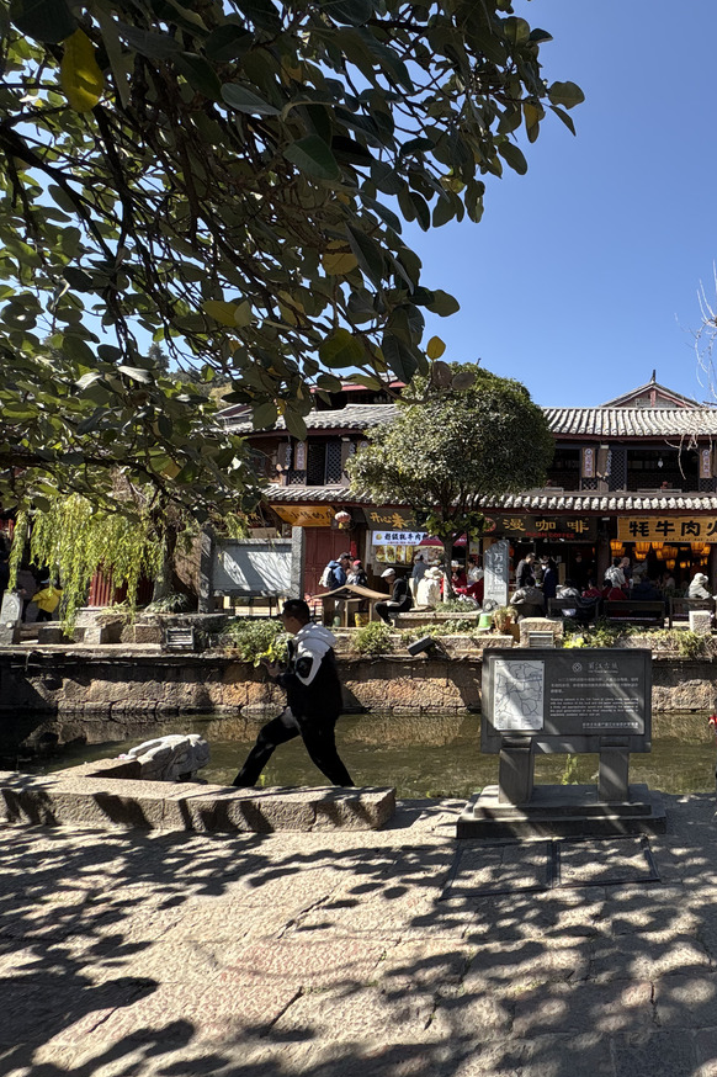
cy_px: 542
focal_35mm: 20
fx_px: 598
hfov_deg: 54.3
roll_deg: -0.3
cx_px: 641
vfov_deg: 84.0
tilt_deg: +5.3
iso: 40
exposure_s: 1/646
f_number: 2.2
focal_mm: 2.22
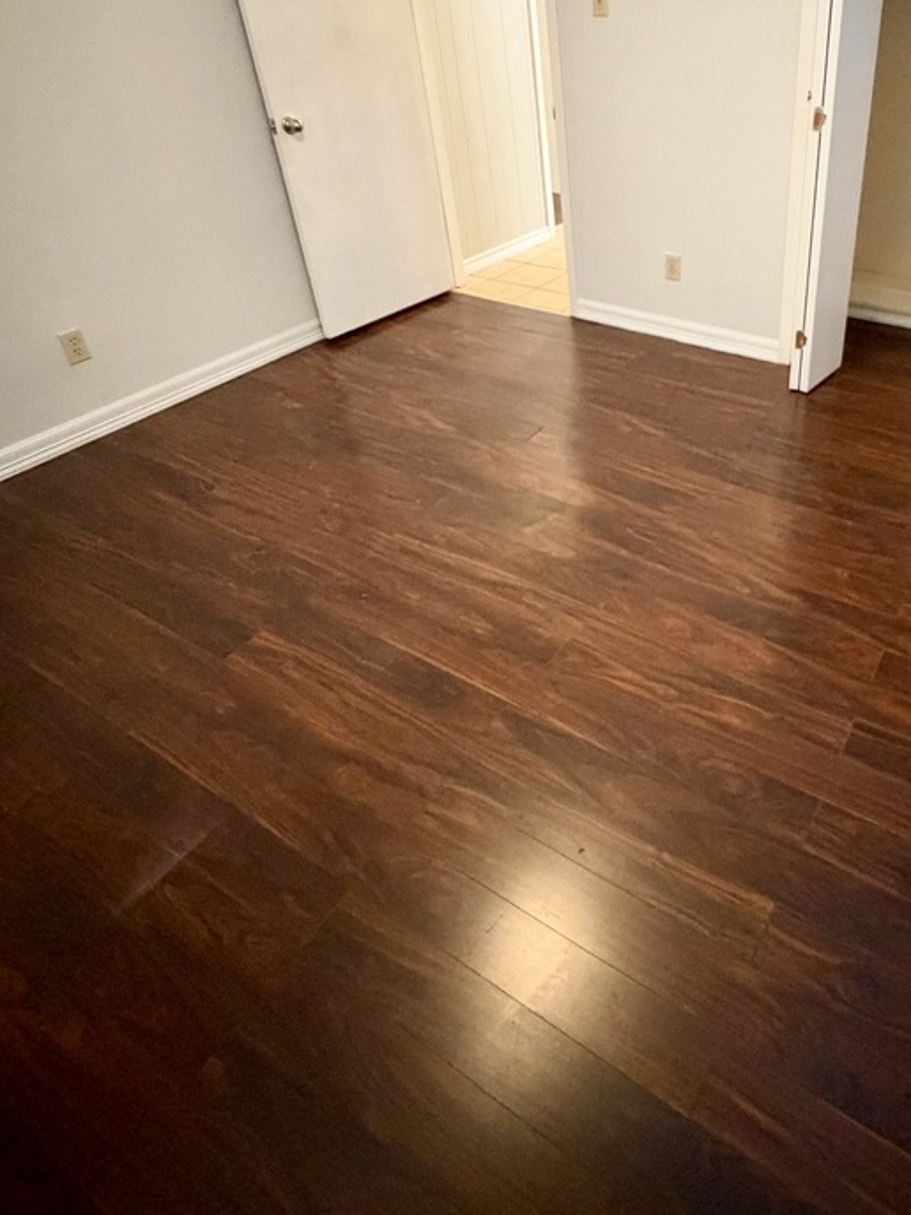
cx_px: 683
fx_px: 772
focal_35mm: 22
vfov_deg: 74.4
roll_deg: -0.9
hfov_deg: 57.9
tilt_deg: -29.8
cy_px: 421
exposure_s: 1/40
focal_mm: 2.22
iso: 1000
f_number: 2.2
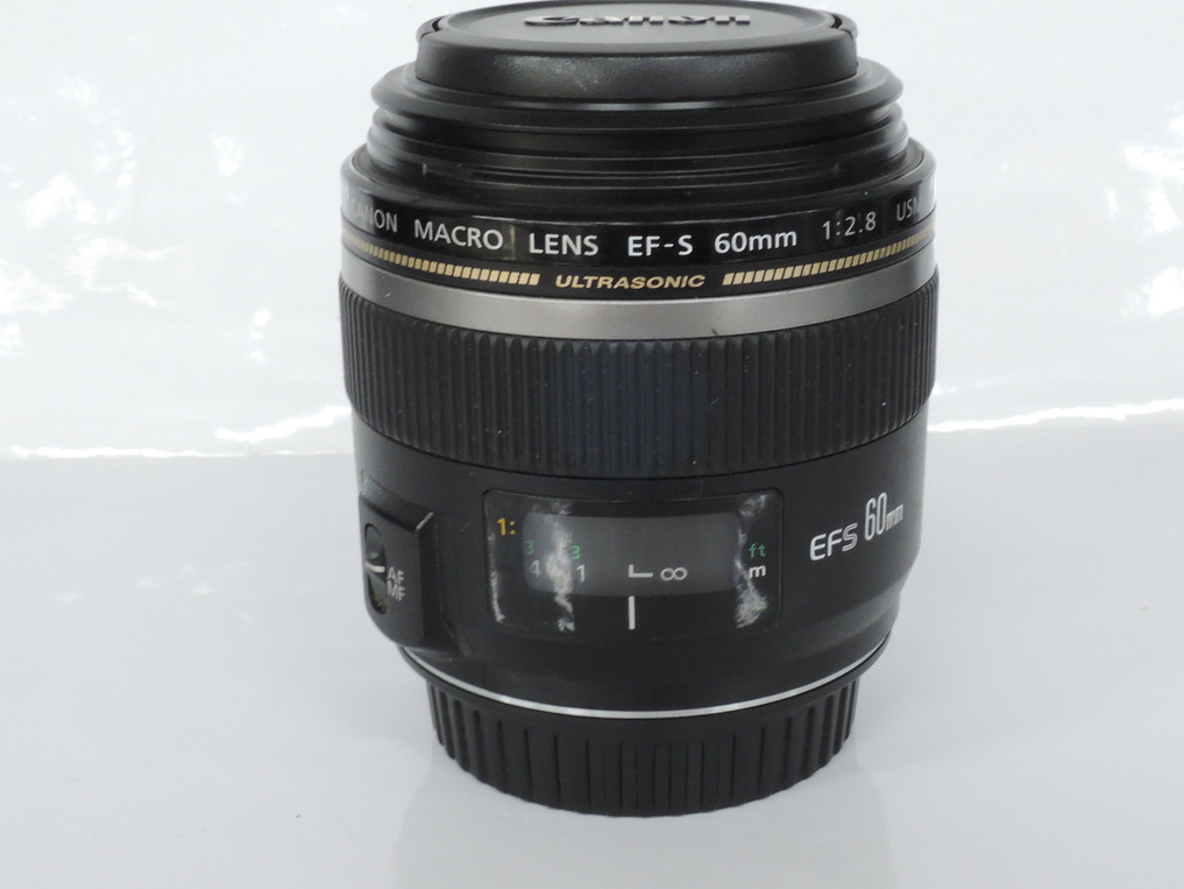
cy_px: 400
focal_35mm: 59
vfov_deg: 24.8
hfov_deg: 32.7
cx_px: 645
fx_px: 2018
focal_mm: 10.7
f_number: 8
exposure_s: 1/15
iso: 800
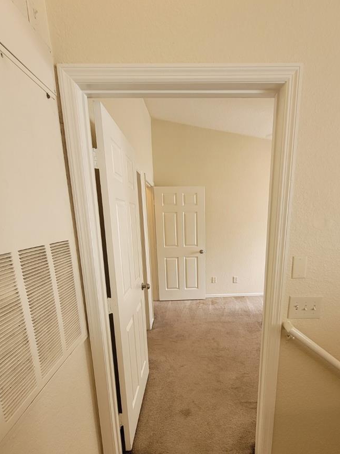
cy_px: 276
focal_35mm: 18
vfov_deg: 86.5
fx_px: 236
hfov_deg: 71.3
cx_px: 191
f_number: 2.2
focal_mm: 1.74
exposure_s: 1/60
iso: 100
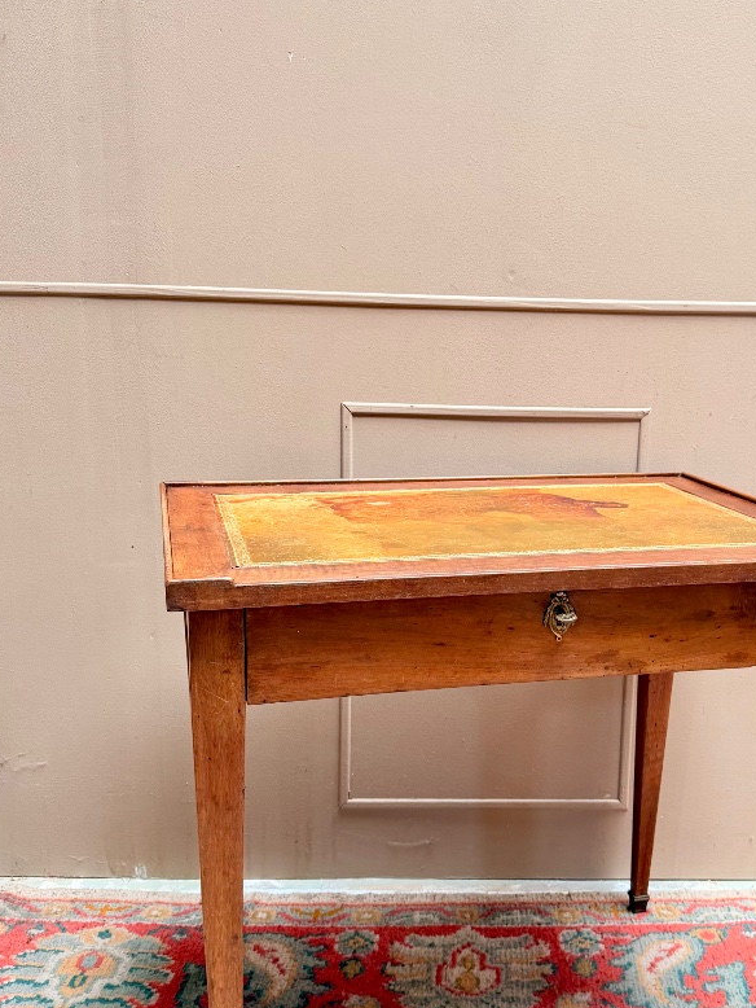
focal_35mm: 37
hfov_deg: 38.4
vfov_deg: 50.1
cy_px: 545
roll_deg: -1.5
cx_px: 485
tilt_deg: -12.7
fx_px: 1077
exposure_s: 1/119
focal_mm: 6.76
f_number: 1.78
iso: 200
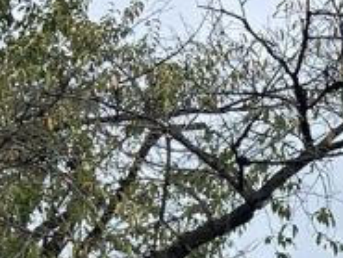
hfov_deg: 10.0
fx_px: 1924
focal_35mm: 194
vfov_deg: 7.2
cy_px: 594
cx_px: 428
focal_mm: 3.99
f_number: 1.8
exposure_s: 1/1156
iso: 32
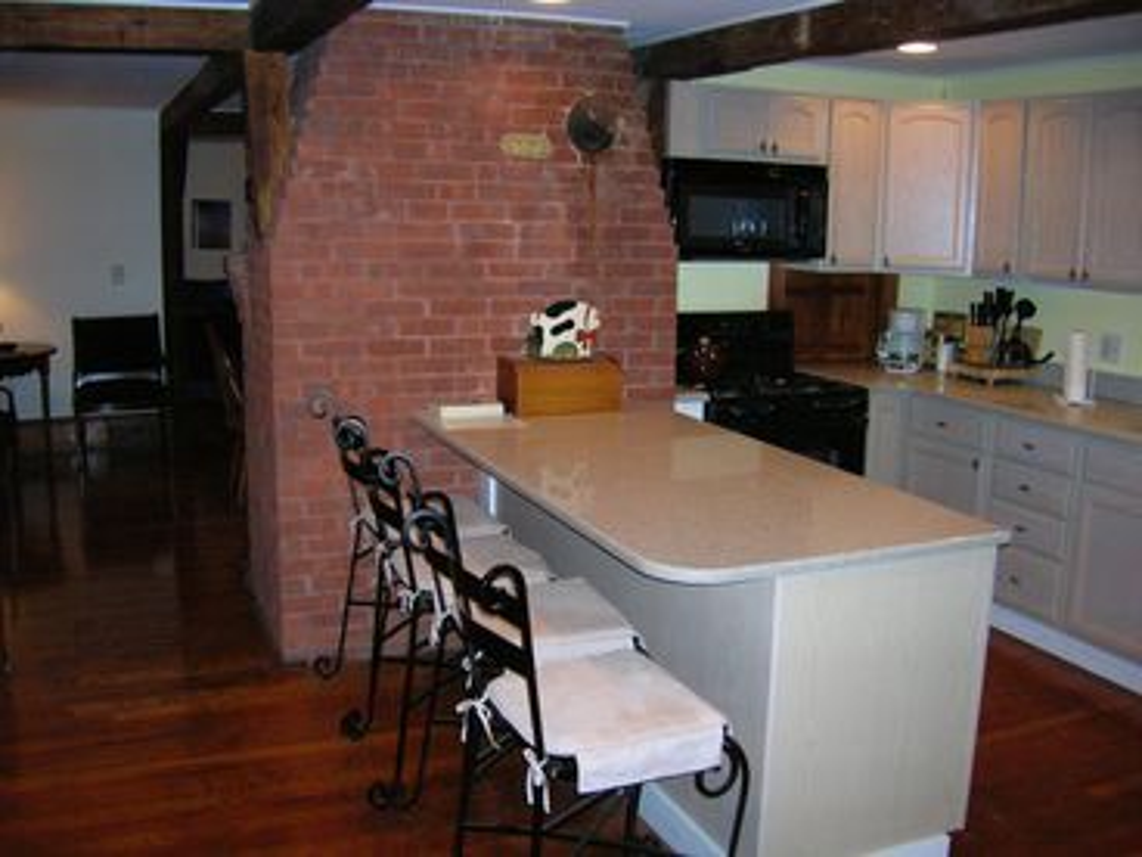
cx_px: 571
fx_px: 1122
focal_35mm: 34
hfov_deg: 54.0
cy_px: 428
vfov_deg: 41.8
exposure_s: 1/60.1
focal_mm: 5.7
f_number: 2.9
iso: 200
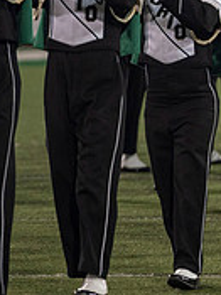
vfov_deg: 3.1
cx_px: 450
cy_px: -13
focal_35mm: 638
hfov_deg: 2.3
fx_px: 5438
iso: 1000
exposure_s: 1/500
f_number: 2.8
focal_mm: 200
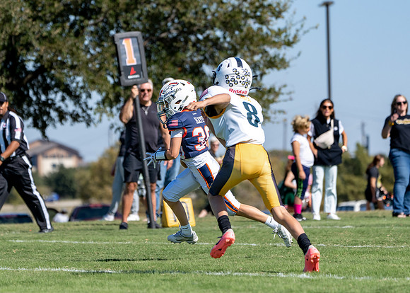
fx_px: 3415
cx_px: 175
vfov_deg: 4.9
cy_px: 147
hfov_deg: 6.9
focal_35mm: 293
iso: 250
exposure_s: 1/1600
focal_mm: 232
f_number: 5.6
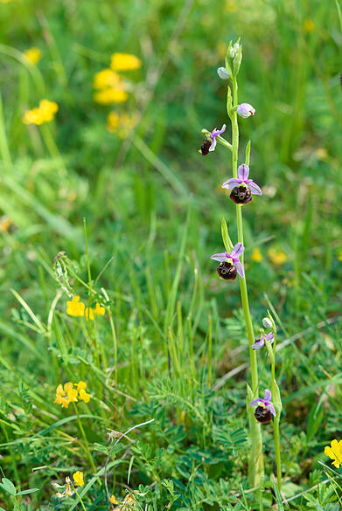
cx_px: 171
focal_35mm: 135
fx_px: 1920
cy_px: 256
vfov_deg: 15.2
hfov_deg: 10.2
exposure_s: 1/160
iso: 100
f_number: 4
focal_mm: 90
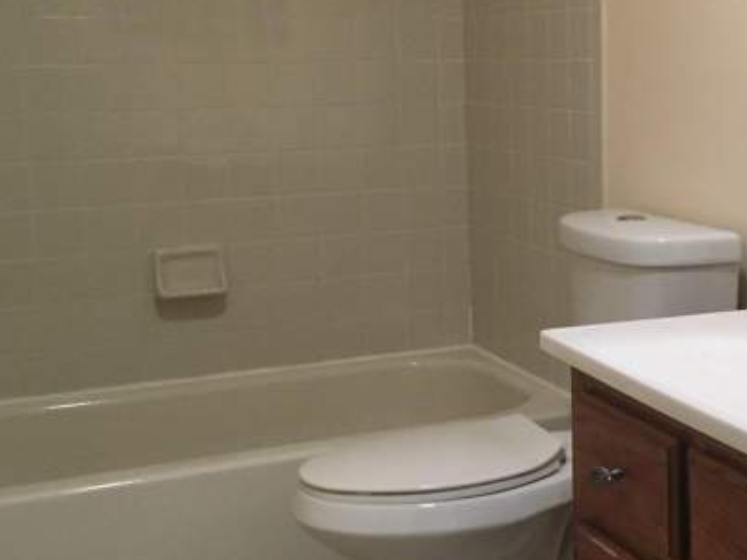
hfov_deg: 32.5
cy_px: 220
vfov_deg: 25.2
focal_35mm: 58
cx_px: 581
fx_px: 1252
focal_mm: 4.15
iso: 200
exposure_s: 1/17
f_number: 2.2
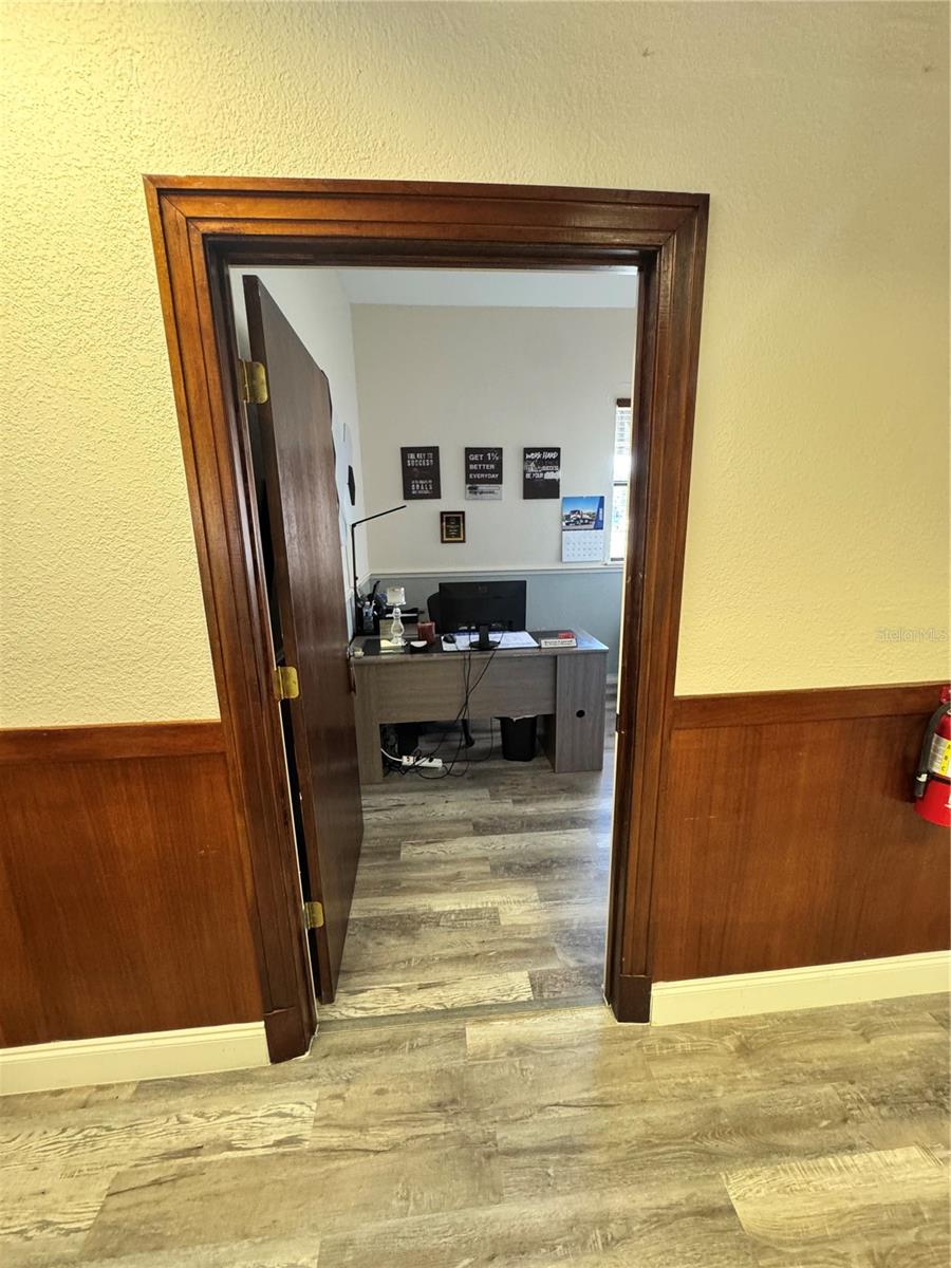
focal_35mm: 14
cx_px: 476
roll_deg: +1.4
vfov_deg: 102.1
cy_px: 634
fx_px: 513
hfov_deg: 85.7
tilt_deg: -13.0
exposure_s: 1/60
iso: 500
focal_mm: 2.22
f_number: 2.2
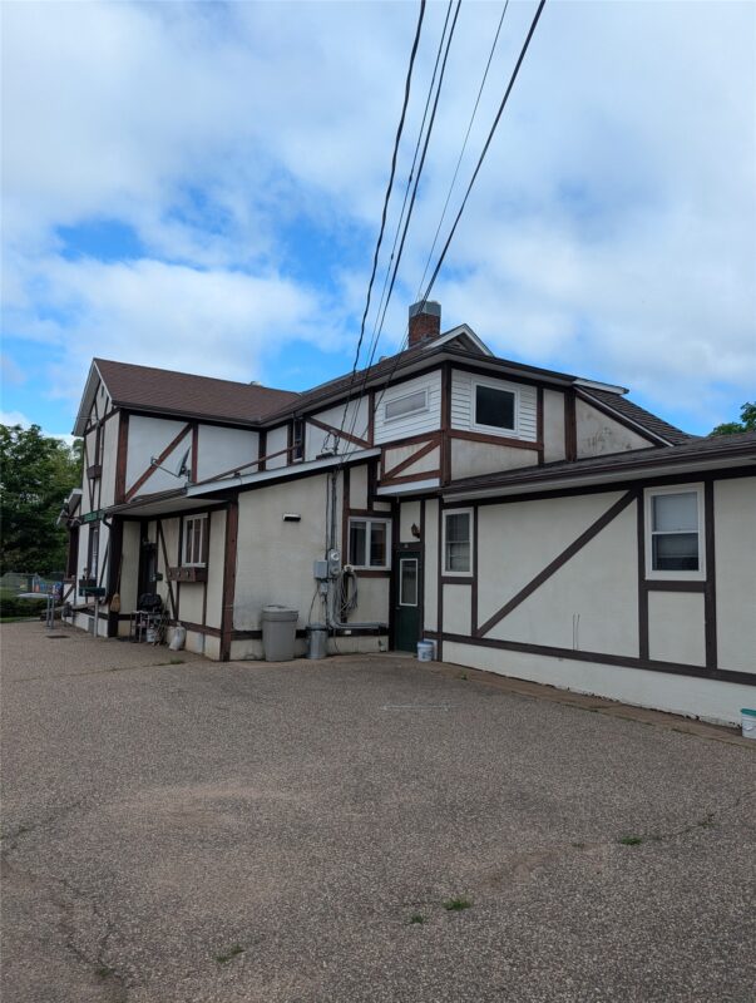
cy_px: 502
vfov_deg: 71.5
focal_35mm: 24
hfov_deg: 57.0
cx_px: 378
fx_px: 697
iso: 21
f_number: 1.68
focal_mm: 6.9
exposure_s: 1/797
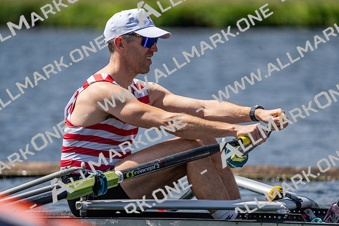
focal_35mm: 535
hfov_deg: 3.9
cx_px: 170
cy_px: 113
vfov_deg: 2.6
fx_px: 5039
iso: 250
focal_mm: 535
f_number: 6.3
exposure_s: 1/2000
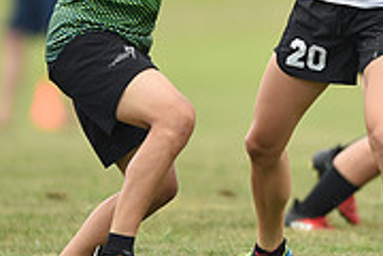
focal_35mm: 1286
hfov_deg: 1.6
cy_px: -42
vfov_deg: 1.1
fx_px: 13681
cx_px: 326
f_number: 2.8
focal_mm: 400
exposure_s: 1/1600
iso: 400
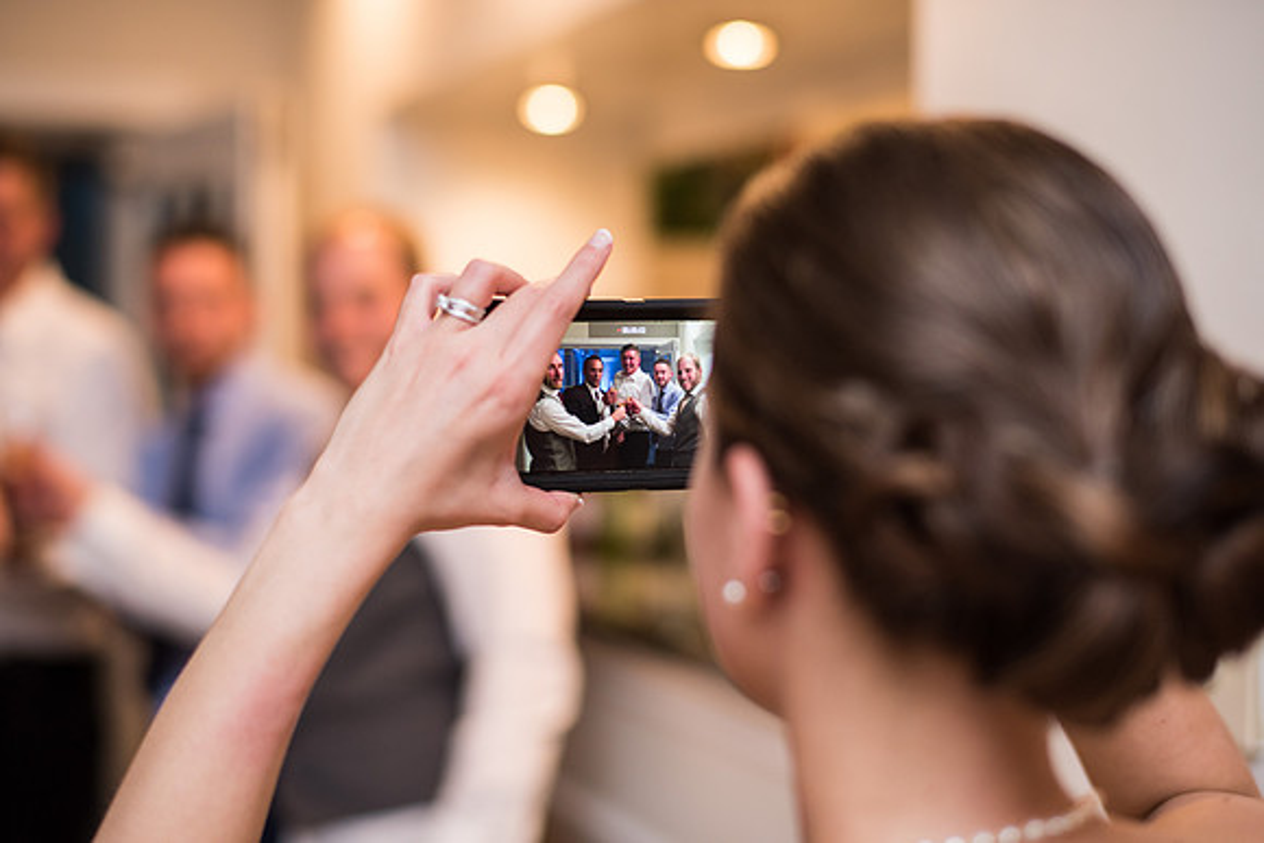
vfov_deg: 23.4
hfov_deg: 34.5
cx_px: 632
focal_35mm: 58
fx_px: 2037
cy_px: 422
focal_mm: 58
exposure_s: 1/200
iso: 500
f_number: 2
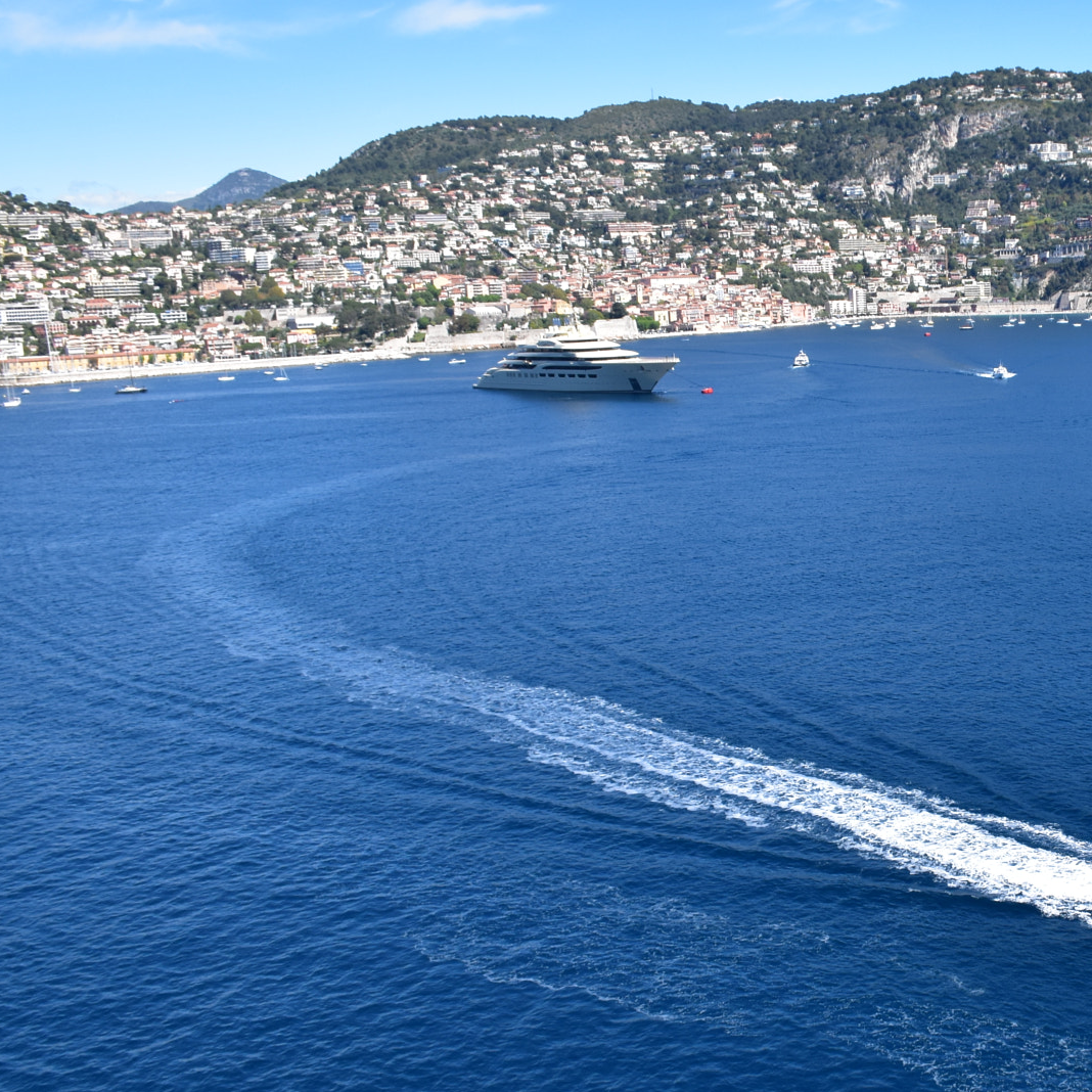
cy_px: 632
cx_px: 1027
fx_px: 1570
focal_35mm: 44
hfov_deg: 35.6
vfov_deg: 38.2
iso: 400
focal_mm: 18
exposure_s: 1/400
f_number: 11
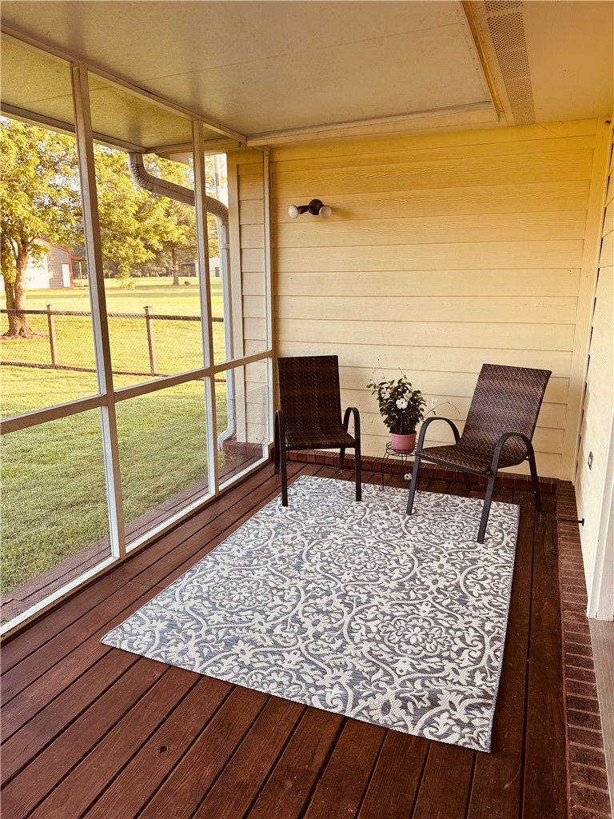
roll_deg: -0.8
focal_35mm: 24
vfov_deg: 71.6
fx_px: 568
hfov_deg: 56.8
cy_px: 410
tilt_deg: -13.2
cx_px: 307
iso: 64
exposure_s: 1/121
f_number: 1.78
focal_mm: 6.86
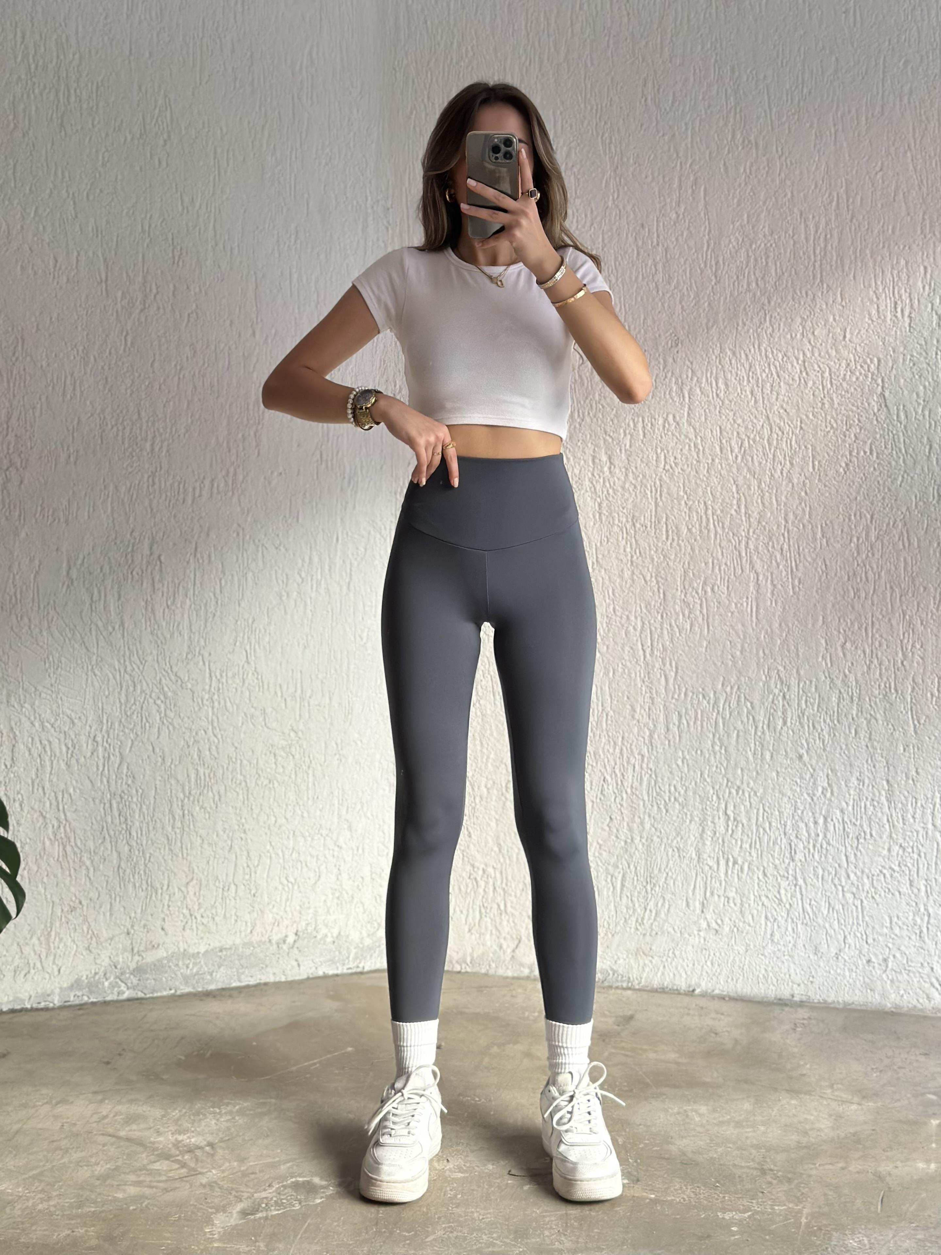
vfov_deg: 39.7
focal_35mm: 48
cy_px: 628
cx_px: 470
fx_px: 1740
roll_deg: +0.7
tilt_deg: -21.3
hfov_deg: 30.3
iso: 125
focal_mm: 6.86
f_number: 1.78
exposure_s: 1/72
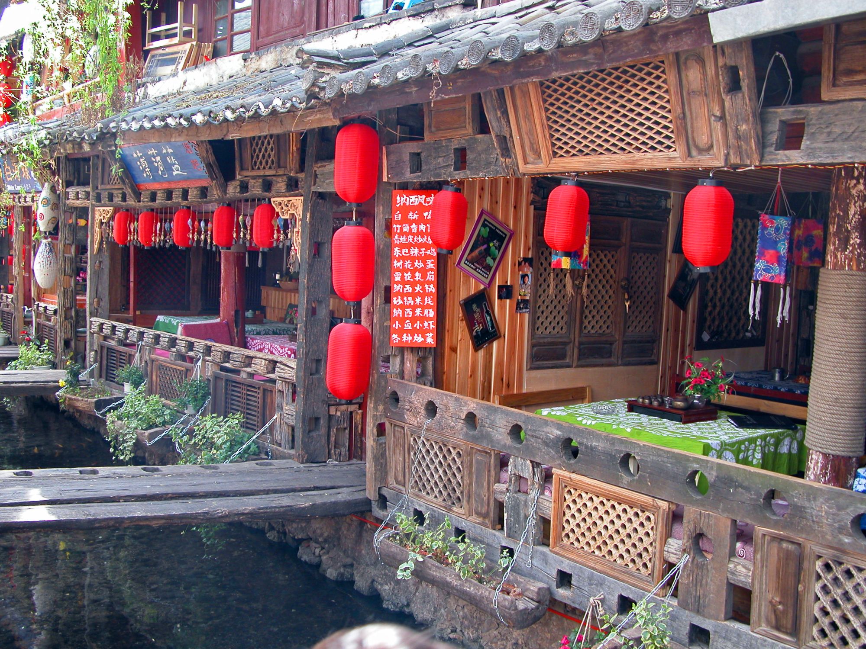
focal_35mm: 39
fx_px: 976
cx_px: 433
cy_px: 324
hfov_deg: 47.9
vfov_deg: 36.8
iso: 100
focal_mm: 10
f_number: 2.9
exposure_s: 1/41.2
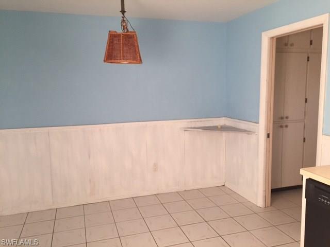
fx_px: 276
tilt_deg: -5.9
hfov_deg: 61.7
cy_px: 124
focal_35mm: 29
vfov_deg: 48.2
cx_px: 165
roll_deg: +2.6
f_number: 2.2
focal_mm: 4.15
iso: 50
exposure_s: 1/30
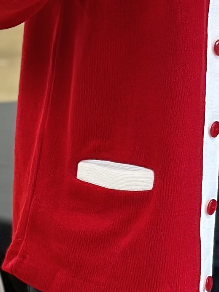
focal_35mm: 263
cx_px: 369
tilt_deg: -10.4
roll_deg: -4.4
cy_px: 242
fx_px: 2219
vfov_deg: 7.5
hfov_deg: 5.6
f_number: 1.78
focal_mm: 6.86
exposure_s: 1/60
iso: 160
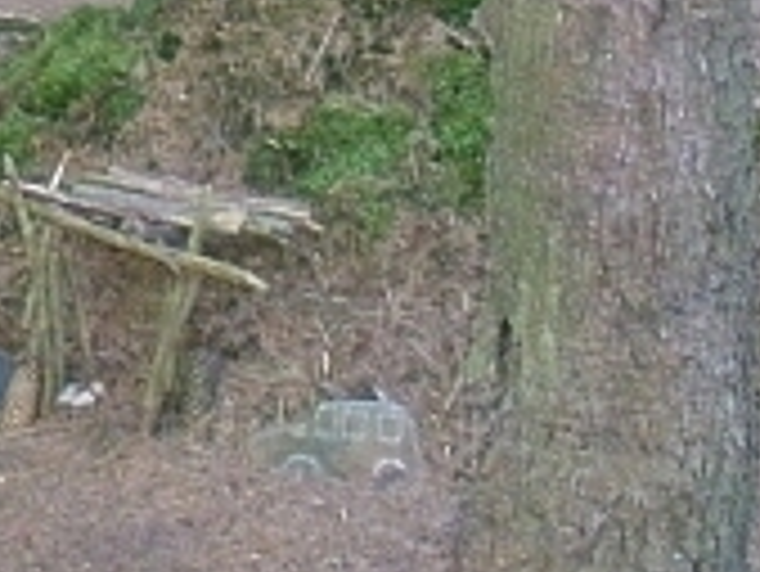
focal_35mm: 170
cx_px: -405
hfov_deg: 11.1
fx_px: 3735
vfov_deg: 8.5
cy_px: -365
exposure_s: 1/30
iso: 500
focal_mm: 6.3
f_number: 3.5
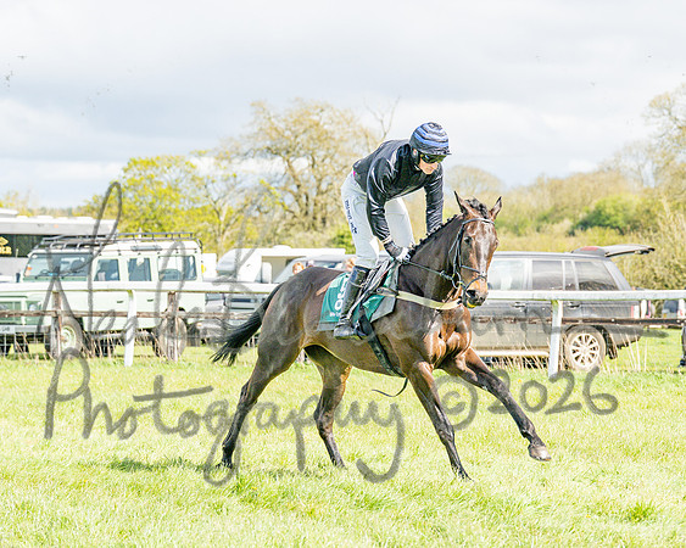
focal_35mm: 155
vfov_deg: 9.9
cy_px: 274
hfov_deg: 12.4
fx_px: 3156
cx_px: 412
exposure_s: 1/2500
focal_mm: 92
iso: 200
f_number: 4
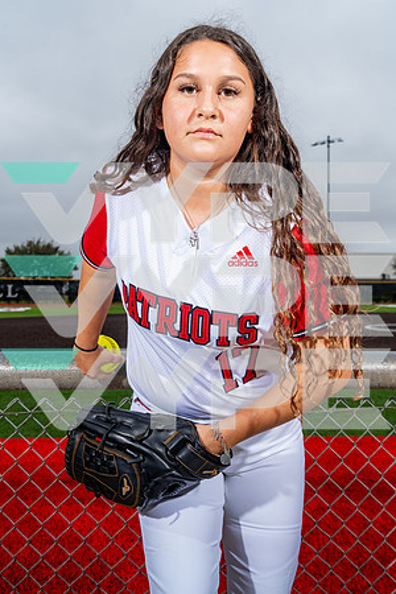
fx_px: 627
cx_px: 198
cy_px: 297
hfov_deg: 35.1
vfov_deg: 50.7
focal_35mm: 38
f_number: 8
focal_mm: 38
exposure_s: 1/125
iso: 200
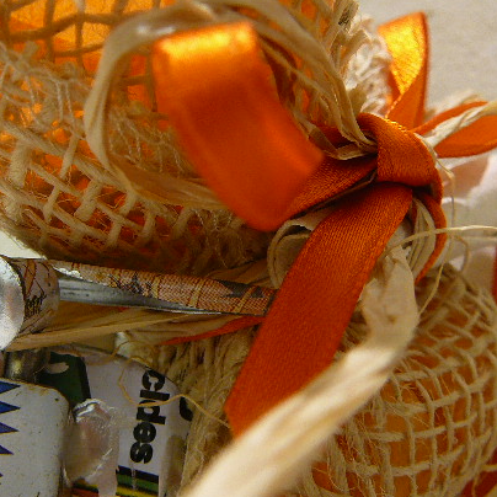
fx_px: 796
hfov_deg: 34.7
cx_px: 228
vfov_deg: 34.6
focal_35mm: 49
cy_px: 288
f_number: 2.8
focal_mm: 5.2
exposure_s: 1/20
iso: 200
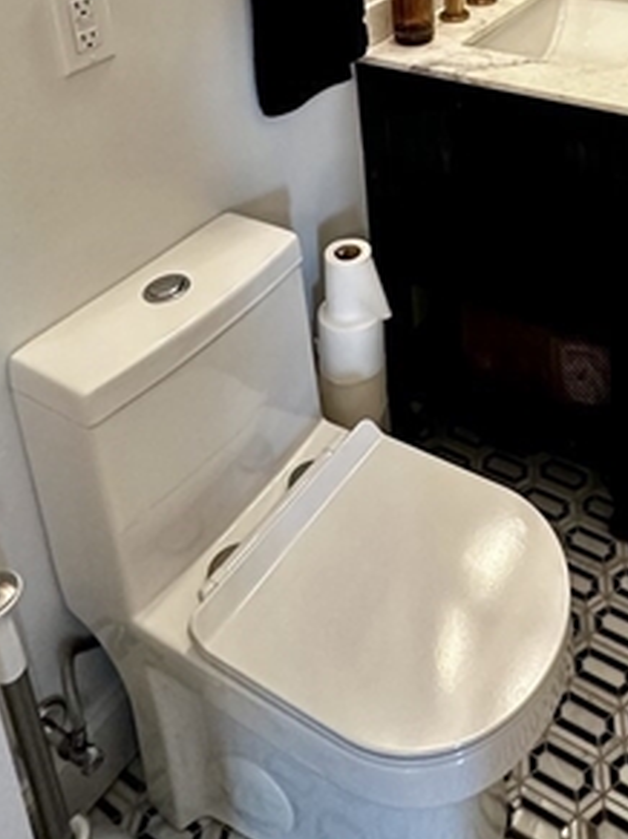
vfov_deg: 41.7
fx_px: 896
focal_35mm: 37
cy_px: -46
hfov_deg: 36.3
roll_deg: +0.4
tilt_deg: -16.3
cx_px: 565
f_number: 2.2
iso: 320
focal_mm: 2.22
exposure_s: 1/60
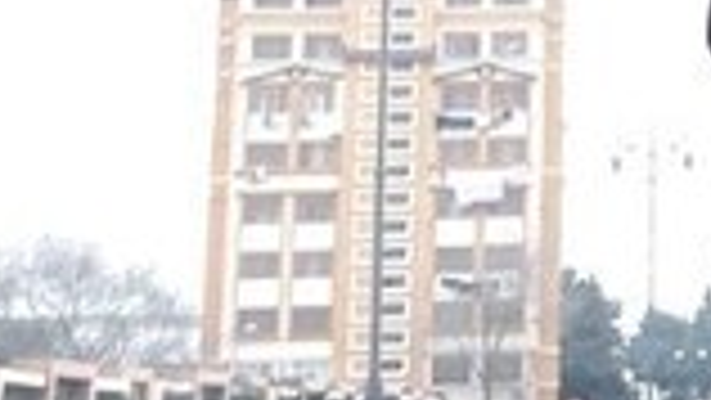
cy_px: -344
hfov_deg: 16.1
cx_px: 1022
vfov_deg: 9.4
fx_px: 2320
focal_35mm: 123
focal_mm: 3.71
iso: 40
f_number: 1.7
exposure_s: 1/107
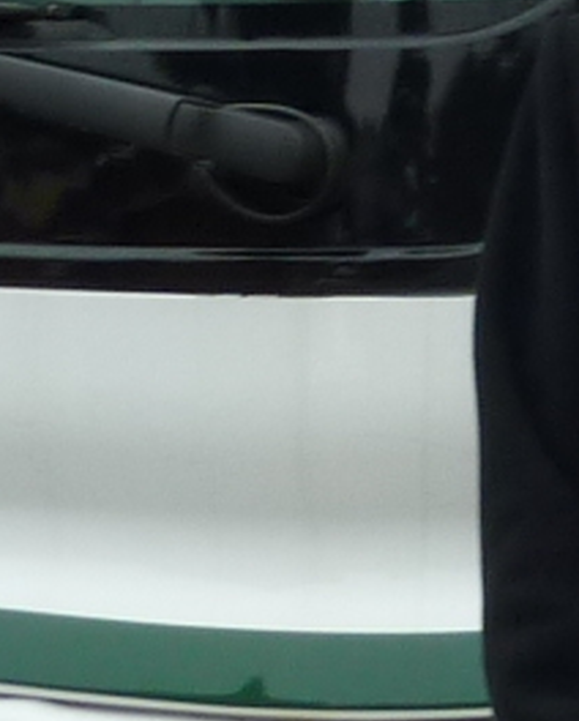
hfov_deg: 7.9
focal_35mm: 189
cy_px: -341
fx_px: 4039
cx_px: 1057
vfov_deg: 9.9
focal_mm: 4.1
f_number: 4
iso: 80
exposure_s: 1/200
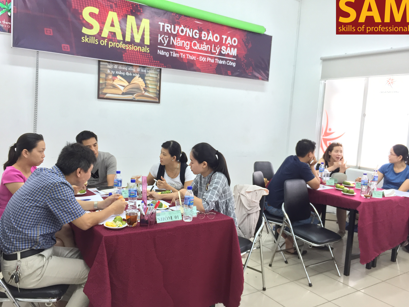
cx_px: 204
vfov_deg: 46.8
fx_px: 354
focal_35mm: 30
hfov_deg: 60.0
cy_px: 152
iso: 125
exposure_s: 1/33
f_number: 2.2
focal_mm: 4.15
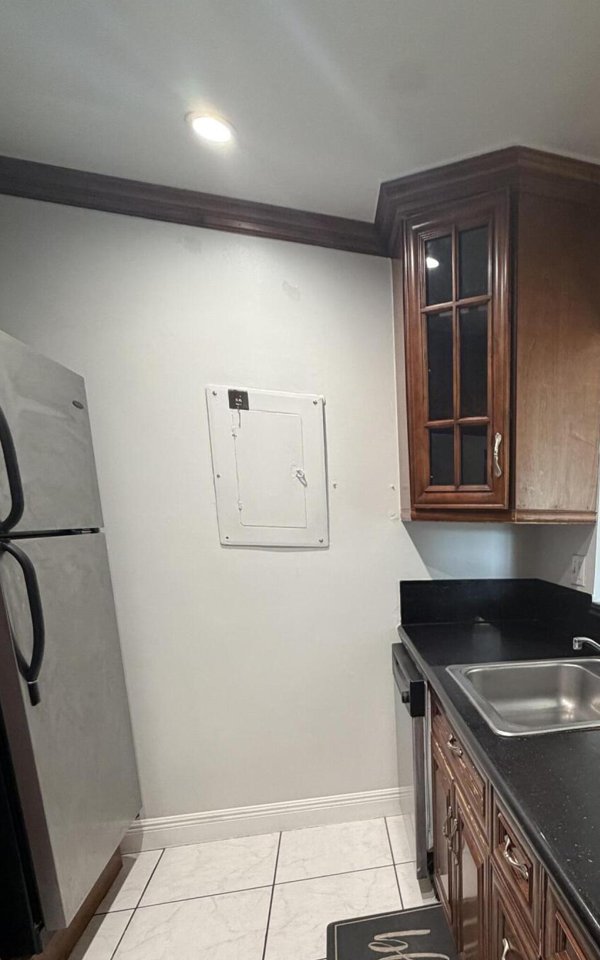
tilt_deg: -13.6
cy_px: 672
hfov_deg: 50.0
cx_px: 521
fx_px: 576
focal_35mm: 22
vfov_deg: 76.0
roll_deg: -1.5
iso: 250
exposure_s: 1/60
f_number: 2.2
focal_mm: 2.22
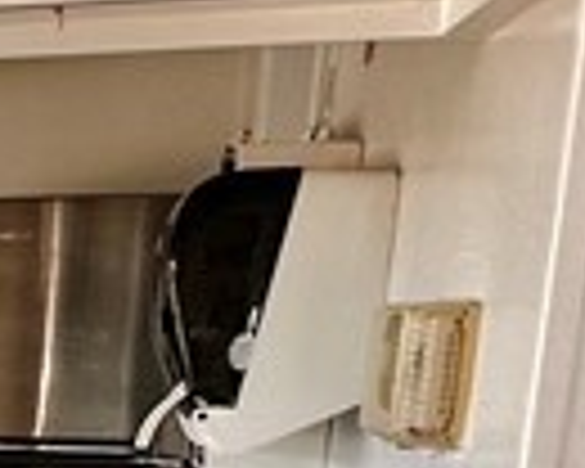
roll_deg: -1.4
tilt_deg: -9.0
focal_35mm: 108
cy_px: 621
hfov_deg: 13.1
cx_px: -837
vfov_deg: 13.7
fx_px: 1870
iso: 64
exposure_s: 1/99
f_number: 2.2
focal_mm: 2.22
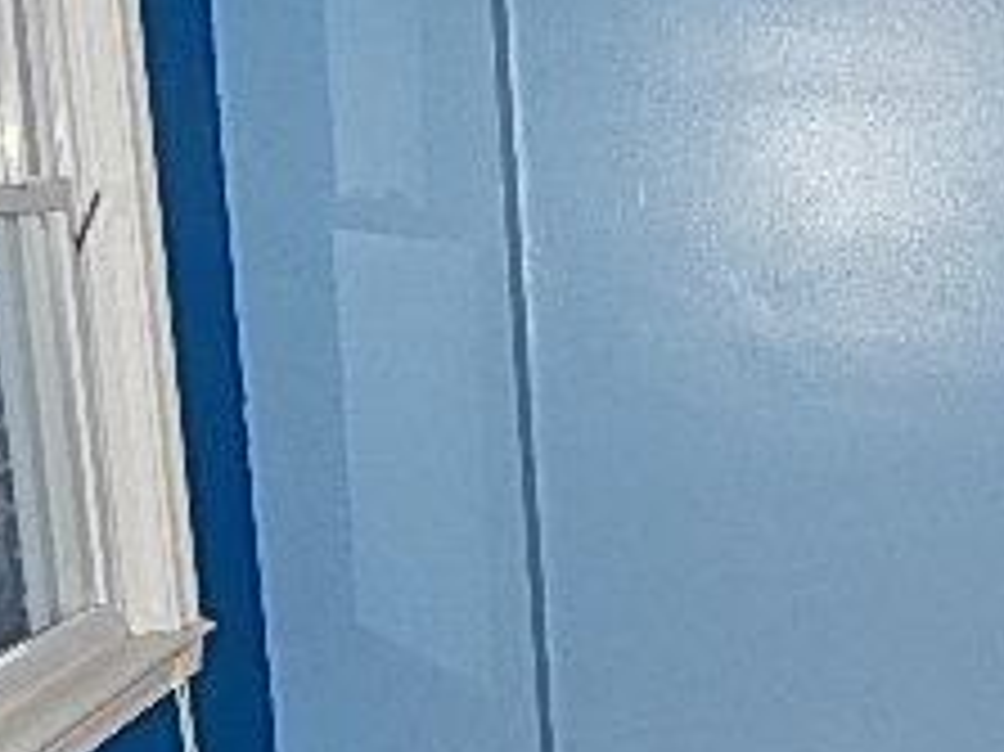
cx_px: 1153
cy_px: 630
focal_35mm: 66
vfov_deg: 21.9
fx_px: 1913
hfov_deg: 26.6
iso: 200
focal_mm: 4
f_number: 3
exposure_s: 1/30
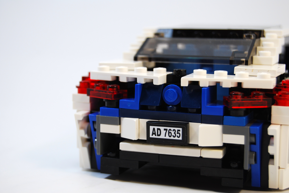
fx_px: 663
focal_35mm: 82
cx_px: 144
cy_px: 96
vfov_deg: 16.6
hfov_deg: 24.6
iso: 200
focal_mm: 55
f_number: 5.6
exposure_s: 1/100
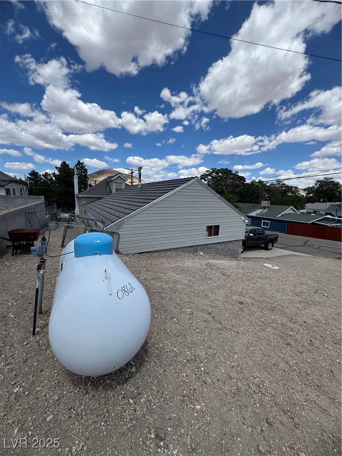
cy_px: 228
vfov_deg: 102.1
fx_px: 184
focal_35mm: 14
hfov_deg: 85.7
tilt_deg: -12.0
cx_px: 171
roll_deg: -2.1
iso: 50
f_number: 2.2
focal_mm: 2.22
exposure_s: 1/2584
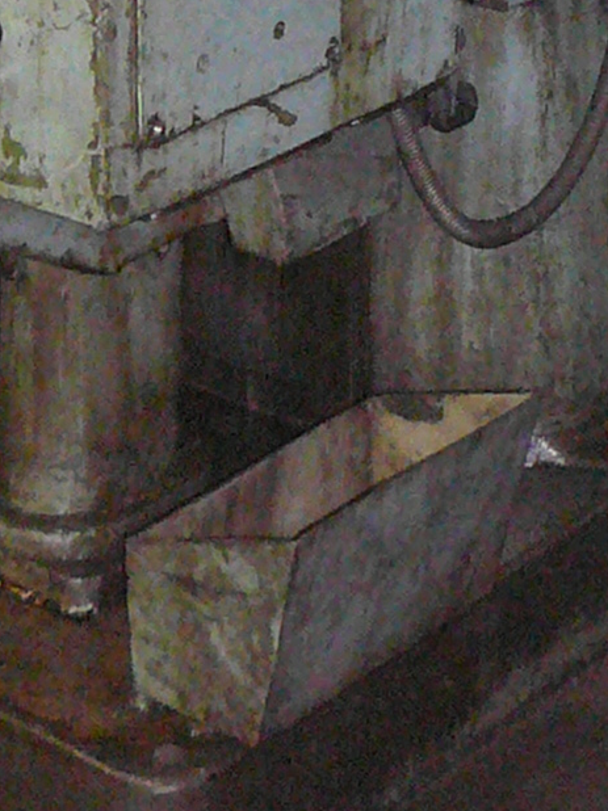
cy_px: -385
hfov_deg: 10.2
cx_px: 236
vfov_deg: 12.9
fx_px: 3398
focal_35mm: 145
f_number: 2.8
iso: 400
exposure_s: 1/30
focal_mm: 5.2
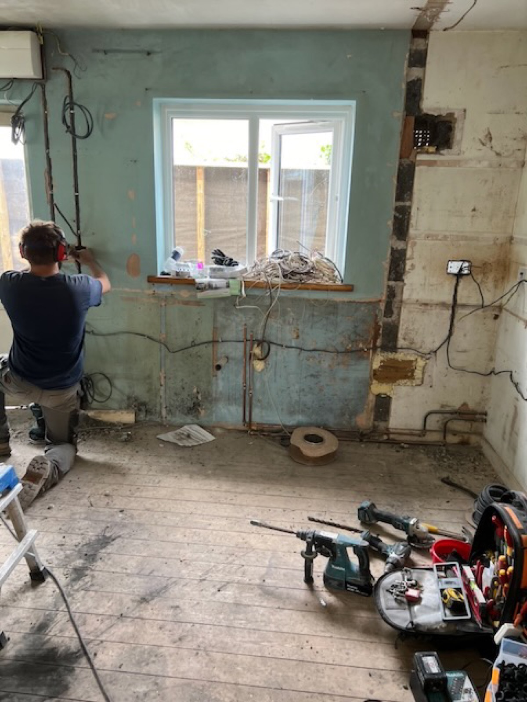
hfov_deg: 53.1
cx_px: 264
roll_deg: -1.9
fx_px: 528
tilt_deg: -14.3
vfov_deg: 67.3
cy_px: 351
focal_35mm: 26
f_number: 1.5
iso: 125
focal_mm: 5.7
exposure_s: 1/121
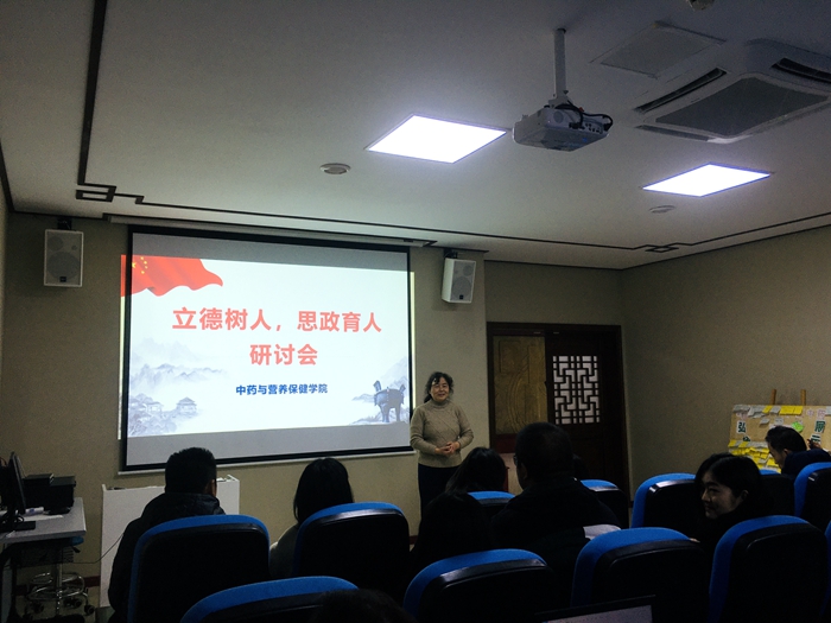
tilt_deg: +6.1
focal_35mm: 29
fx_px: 696
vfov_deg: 48.2
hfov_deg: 61.7
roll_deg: +1.3
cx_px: 416
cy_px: 312
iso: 32
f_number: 2.2
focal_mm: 4.15
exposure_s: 1/50
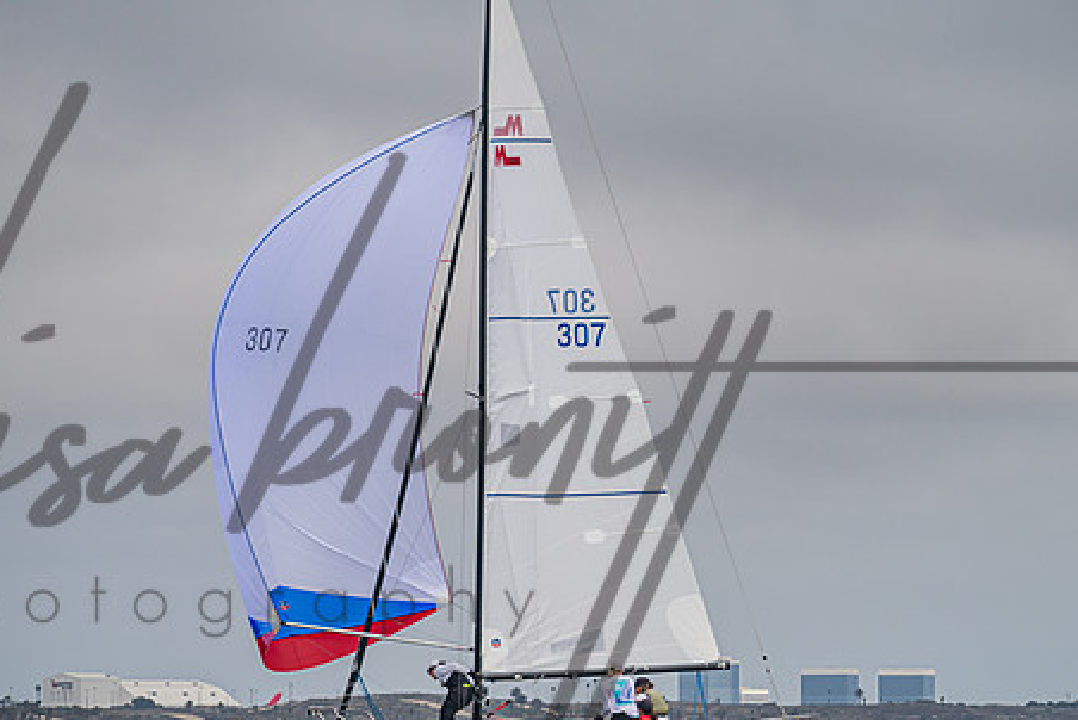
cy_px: 508
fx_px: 9588
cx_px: 588
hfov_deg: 6.4
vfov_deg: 4.3
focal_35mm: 320
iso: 160
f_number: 6.3
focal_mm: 200
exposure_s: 1/640
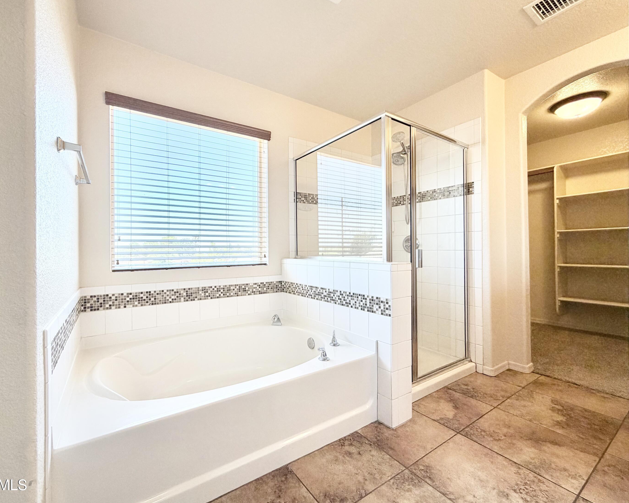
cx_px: 285
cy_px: 250
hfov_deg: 96.5
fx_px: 279
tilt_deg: -0.2
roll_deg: +0.4
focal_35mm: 15
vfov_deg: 84.0
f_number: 2.2
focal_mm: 2.22
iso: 100
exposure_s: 1/120
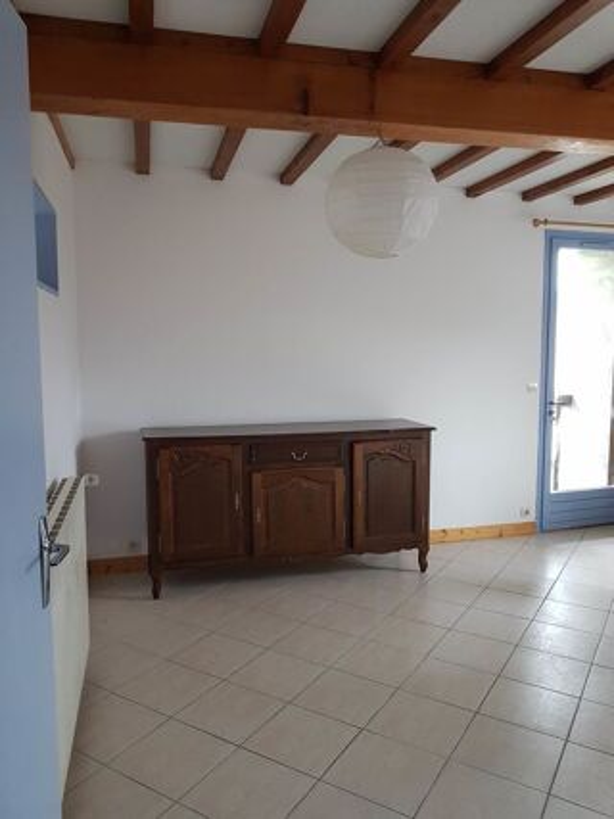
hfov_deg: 53.0
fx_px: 615
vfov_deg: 67.3
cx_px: 307
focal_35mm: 26
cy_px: 410
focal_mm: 4.2
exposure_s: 1/18
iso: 200
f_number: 1.7
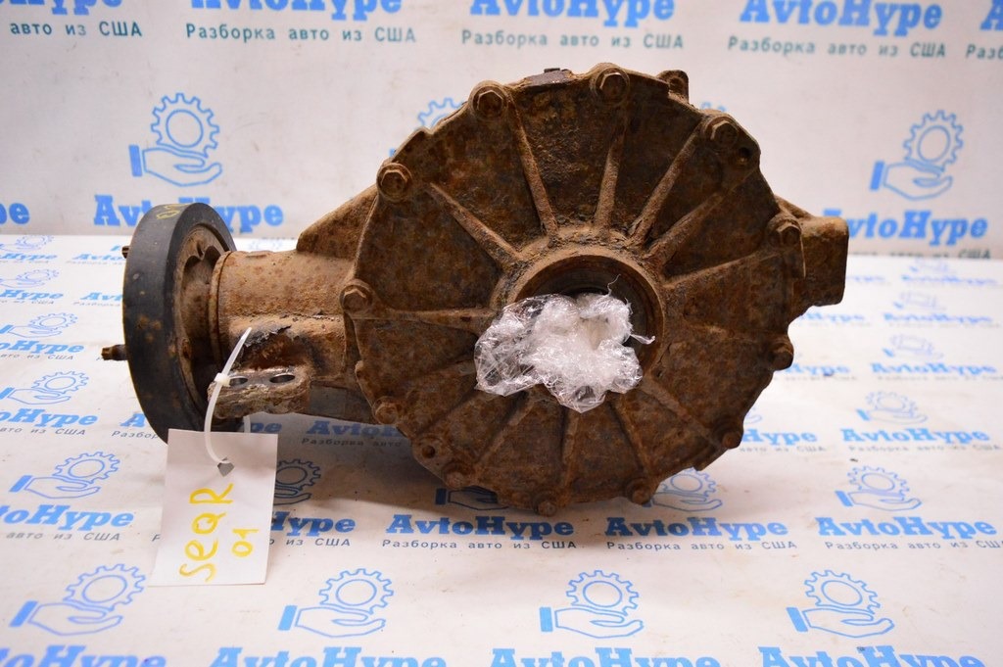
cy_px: 334
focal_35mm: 27
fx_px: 752
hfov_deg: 67.4
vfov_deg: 47.9
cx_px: 502
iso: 3200
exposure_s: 1/320
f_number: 3.5
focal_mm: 18
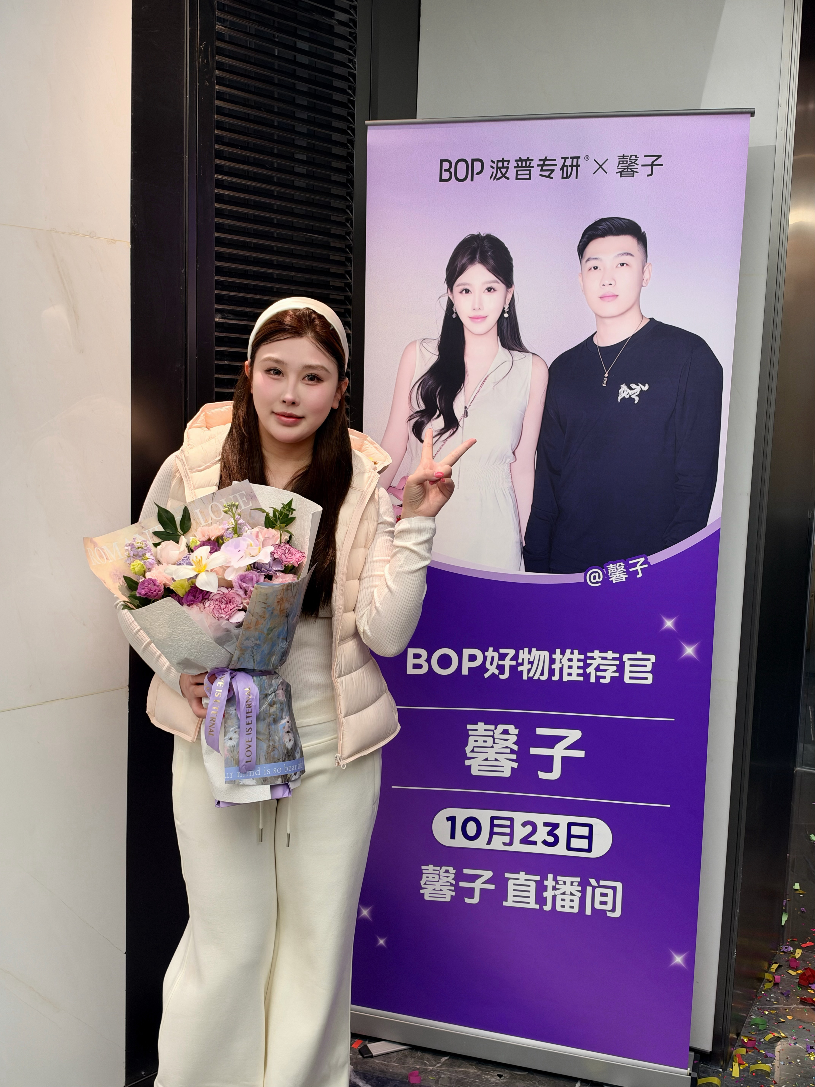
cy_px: 544
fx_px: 816
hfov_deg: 53.1
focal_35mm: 26
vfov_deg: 67.3
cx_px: 408
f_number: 1.5
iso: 125
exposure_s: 1/60
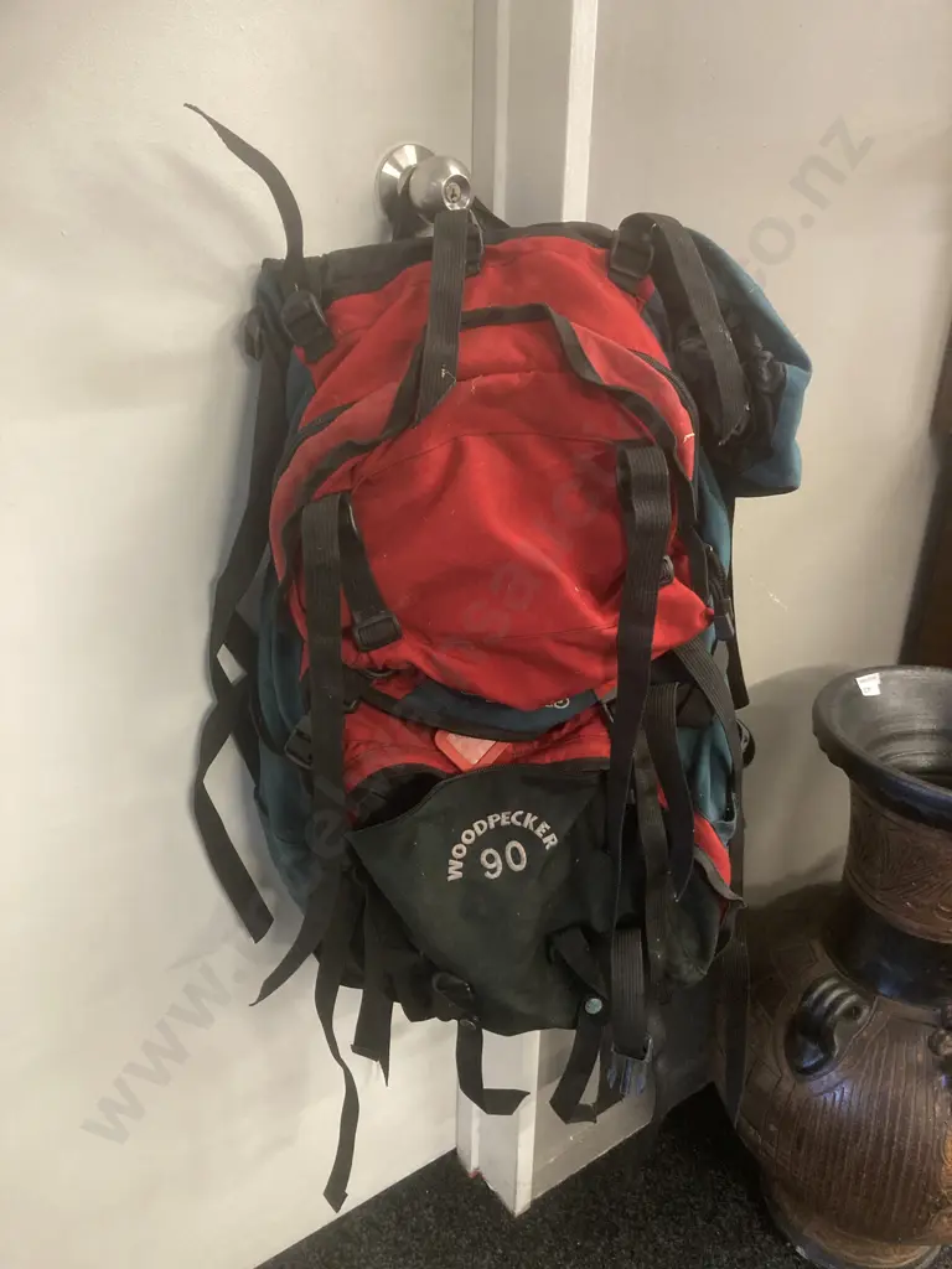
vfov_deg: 63.4
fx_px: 1027
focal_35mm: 28
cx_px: 476
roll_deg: -2.5
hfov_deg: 49.7
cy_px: 634
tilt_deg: -22.8
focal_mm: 3.99
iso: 320
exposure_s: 1/50
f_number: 1.8
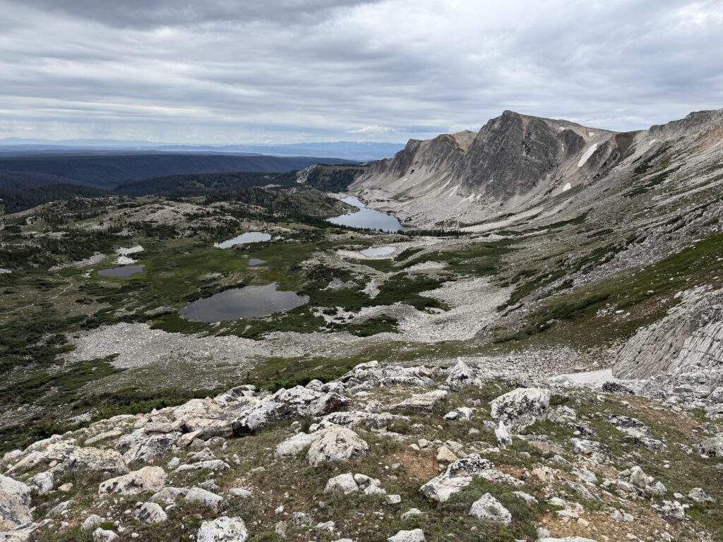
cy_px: 271
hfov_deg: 71.6
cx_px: 362
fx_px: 501
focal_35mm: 24
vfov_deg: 56.8
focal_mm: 6.76
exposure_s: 1/4167
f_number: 1.78
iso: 80
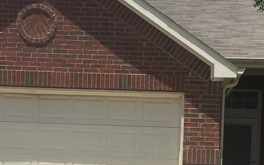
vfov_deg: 11.8
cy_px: 230
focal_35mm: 107
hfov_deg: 19.4
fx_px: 770
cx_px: 158
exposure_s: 1/1972
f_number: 2.2
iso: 25
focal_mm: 4.15
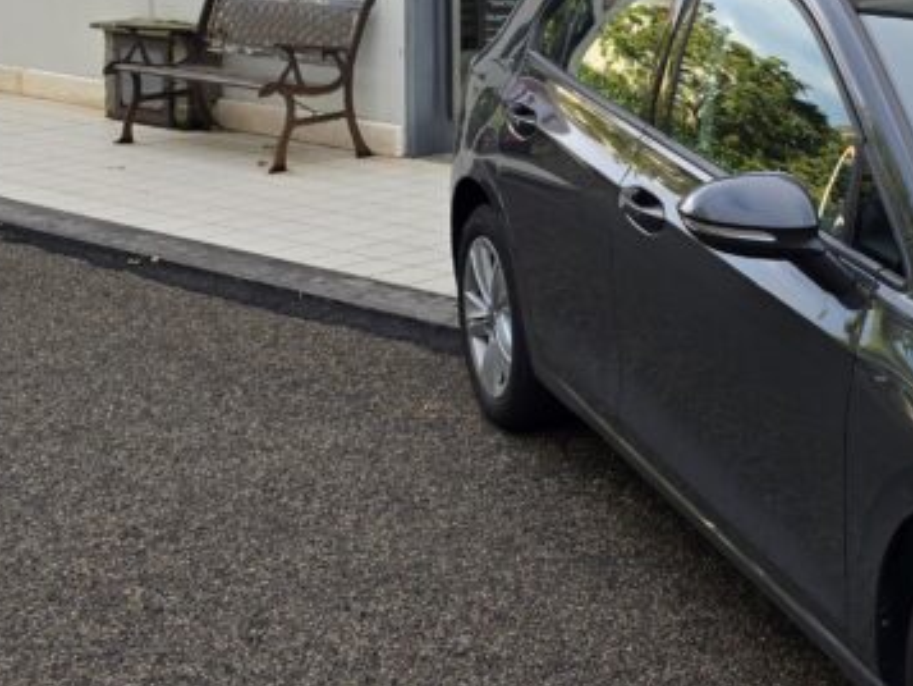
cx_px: 985
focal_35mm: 66
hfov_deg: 27.1
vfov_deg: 21.7
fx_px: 1741
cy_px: 64
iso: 32
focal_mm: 6.3
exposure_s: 1/180
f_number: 1.7
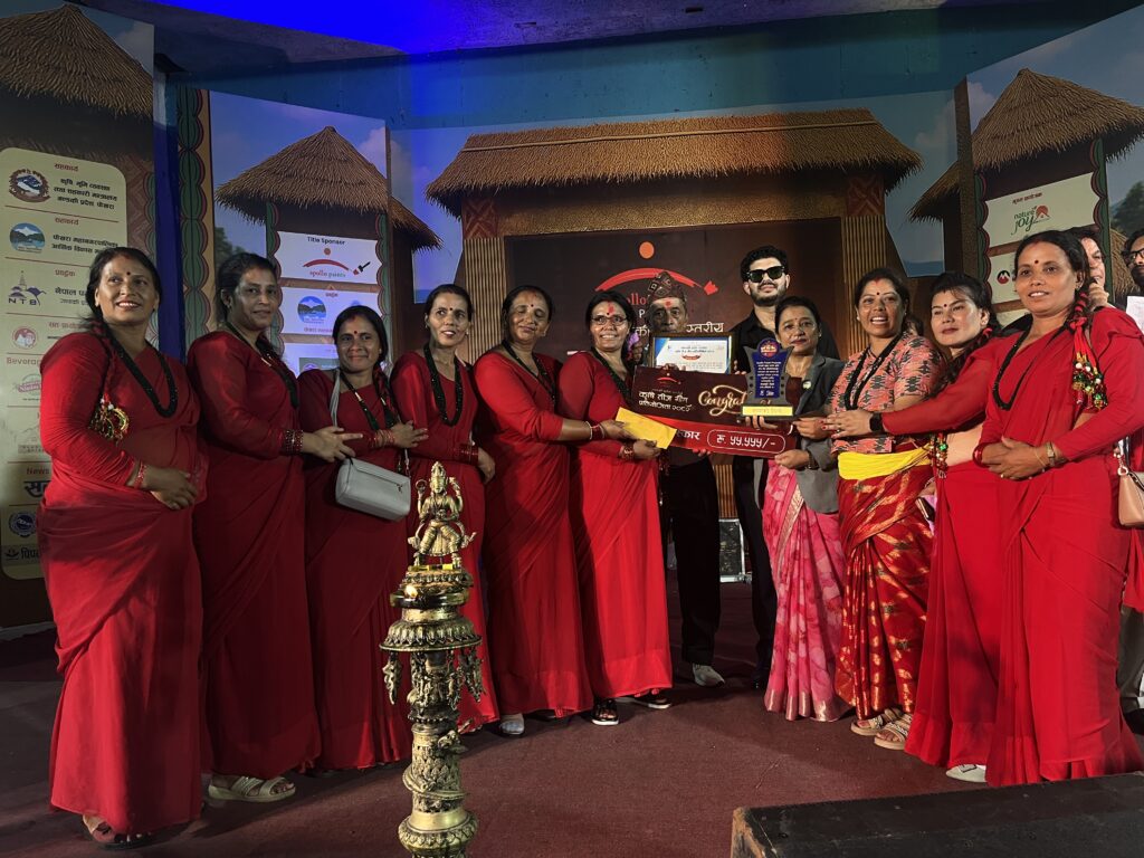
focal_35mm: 26
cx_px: 572
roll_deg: +2.2
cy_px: 429
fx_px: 859
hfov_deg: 67.3
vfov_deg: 53.1
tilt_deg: +0.6
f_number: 1.6
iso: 125
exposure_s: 1/70
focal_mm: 5.1
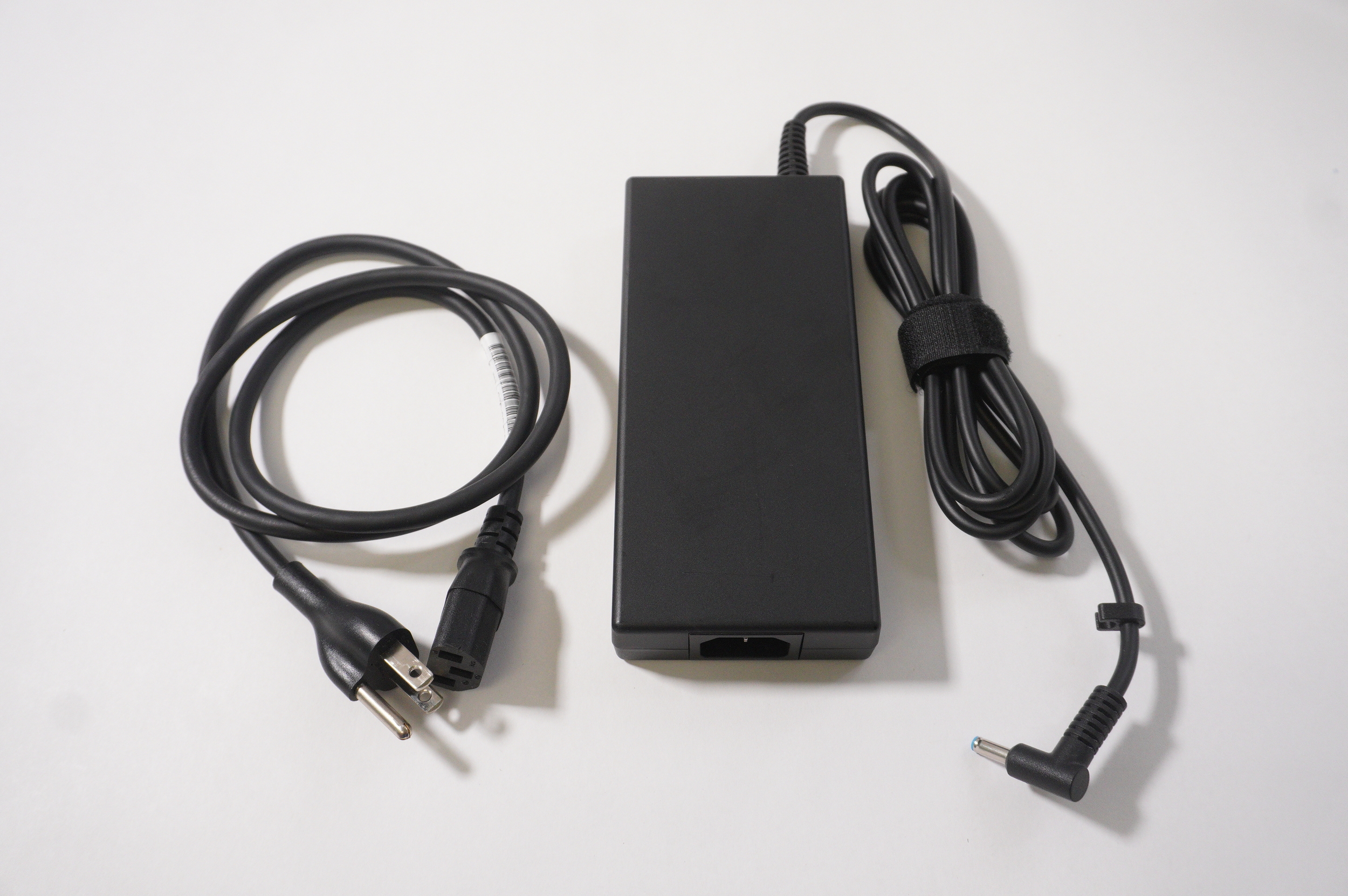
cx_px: 674
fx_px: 1178
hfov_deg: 59.5
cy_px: 448
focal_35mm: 32
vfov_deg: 41.6
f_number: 5.6
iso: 1250
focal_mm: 21
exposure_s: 1/200
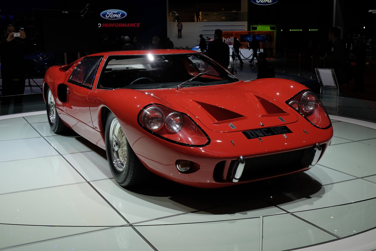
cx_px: 188
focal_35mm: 43
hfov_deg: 45.4
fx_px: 449
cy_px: 126
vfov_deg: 31.2
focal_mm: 28.9
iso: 800
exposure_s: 1/450
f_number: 5.6
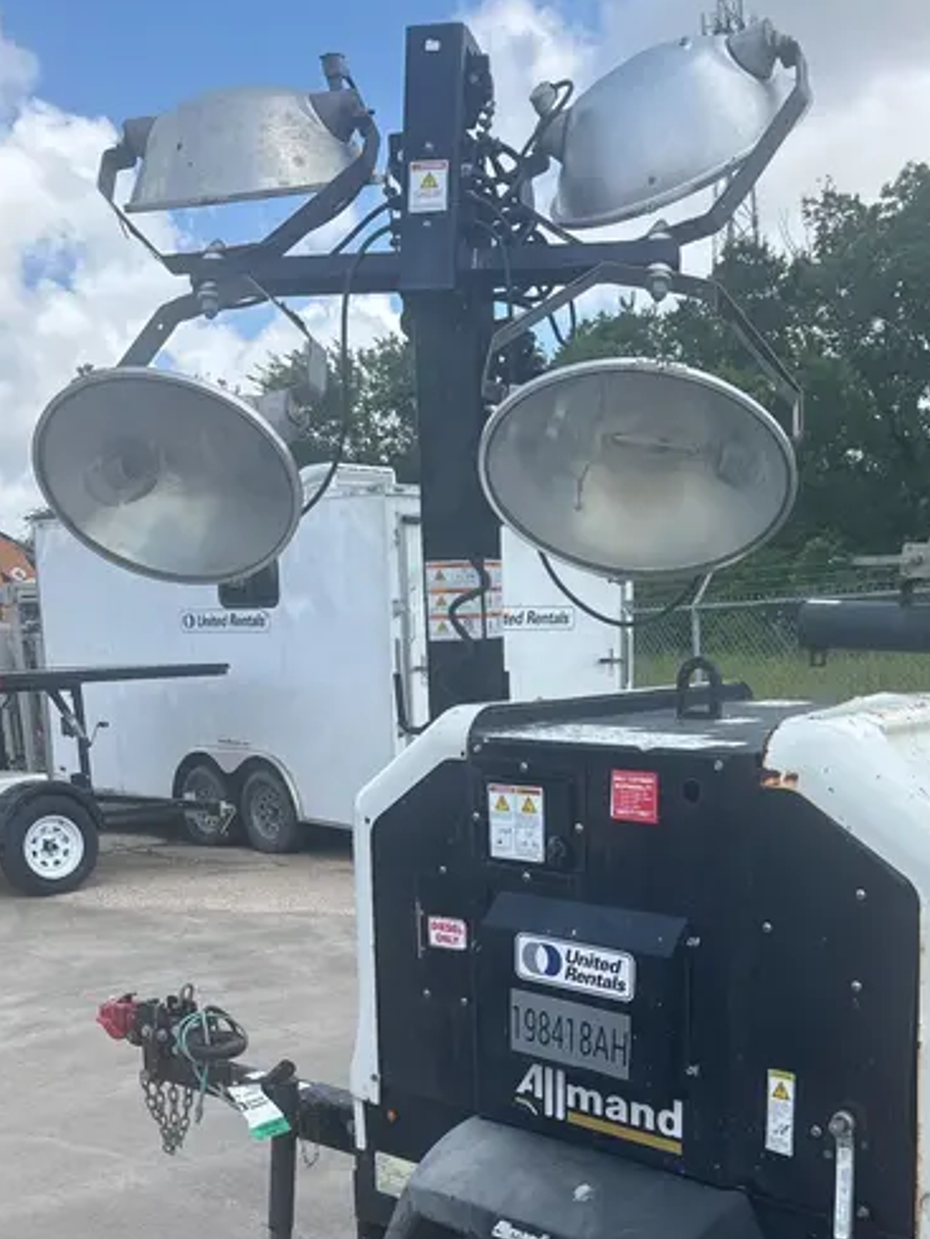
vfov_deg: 46.4
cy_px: 903
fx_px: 1396
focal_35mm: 39
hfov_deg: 36.7
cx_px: 560
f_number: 1.6
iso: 50
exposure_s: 1/1695
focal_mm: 5.96
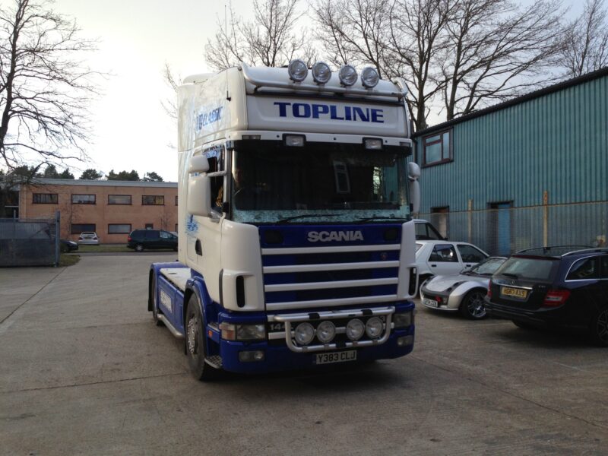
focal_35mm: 33
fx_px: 580
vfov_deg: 42.9
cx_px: 304
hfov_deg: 55.4
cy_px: 228
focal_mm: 4.13
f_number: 2.4
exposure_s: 1/222
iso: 50
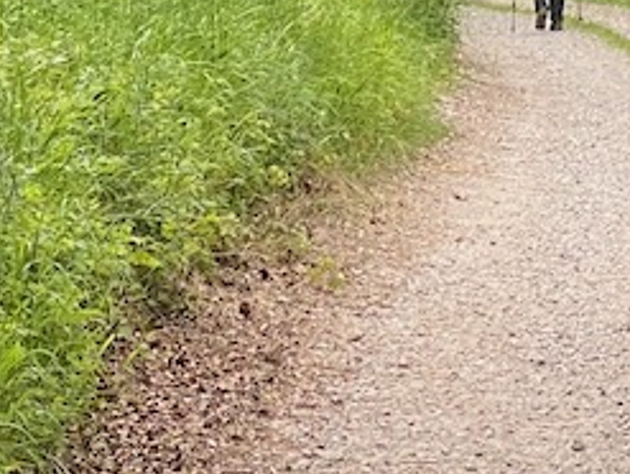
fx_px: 4903
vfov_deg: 5.4
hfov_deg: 7.3
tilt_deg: +0.5
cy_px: -650
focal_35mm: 269
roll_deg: +1.4
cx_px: 548
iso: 20
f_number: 2
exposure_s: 1/607
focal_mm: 6
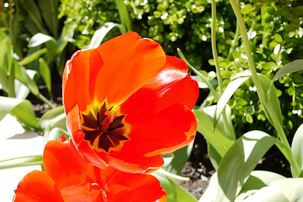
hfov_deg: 38.9
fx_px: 429
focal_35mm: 51
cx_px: 138
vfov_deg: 26.4
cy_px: 115
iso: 100
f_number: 5.6
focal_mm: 20
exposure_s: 1/160
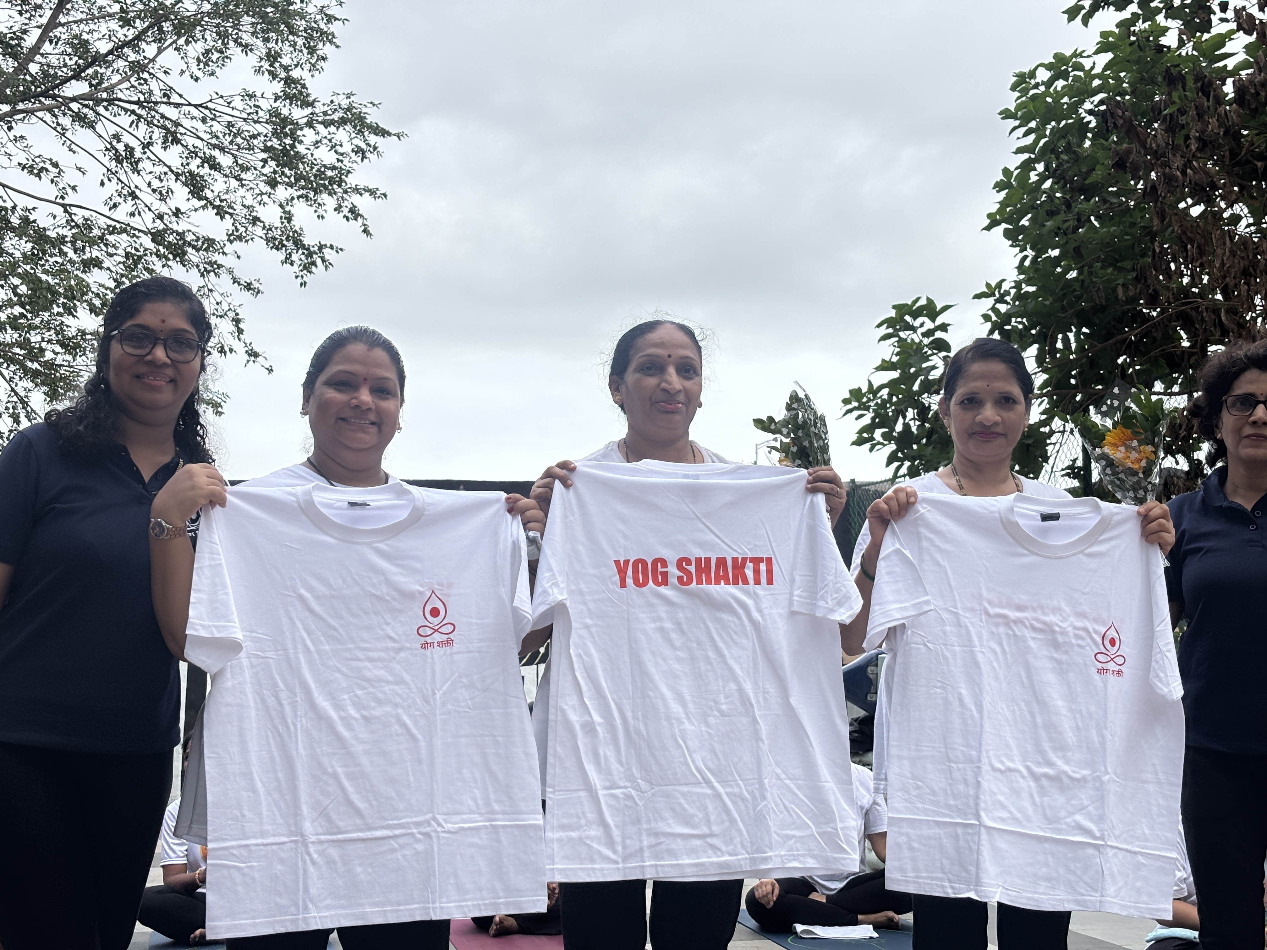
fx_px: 1903
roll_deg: +1.2
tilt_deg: +6.9
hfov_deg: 36.8
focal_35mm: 52
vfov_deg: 28.0
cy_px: 475
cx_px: 634
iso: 32
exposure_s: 1/574
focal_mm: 5.96
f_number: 1.6
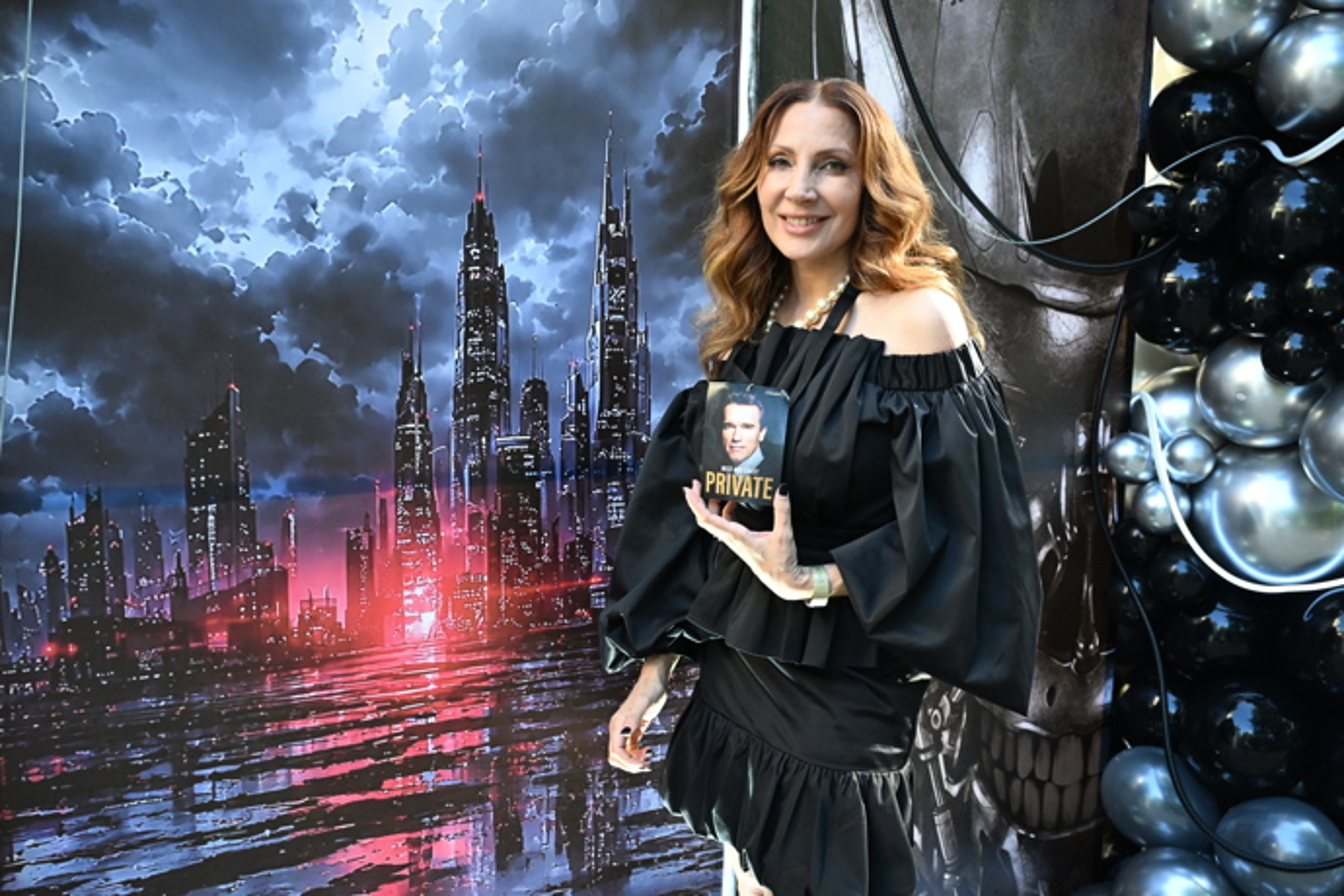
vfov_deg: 41.7
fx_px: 1176
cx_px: 672
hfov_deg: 59.5
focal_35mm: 32
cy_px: 448
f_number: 4.5
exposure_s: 1/800
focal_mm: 31.5
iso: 4000
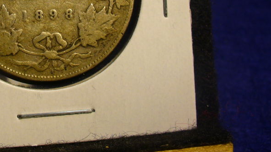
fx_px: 488
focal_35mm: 68
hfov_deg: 30.1
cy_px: -6
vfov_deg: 17.2
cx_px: 46
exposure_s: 1/80
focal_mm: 6.1
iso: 80
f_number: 2.8
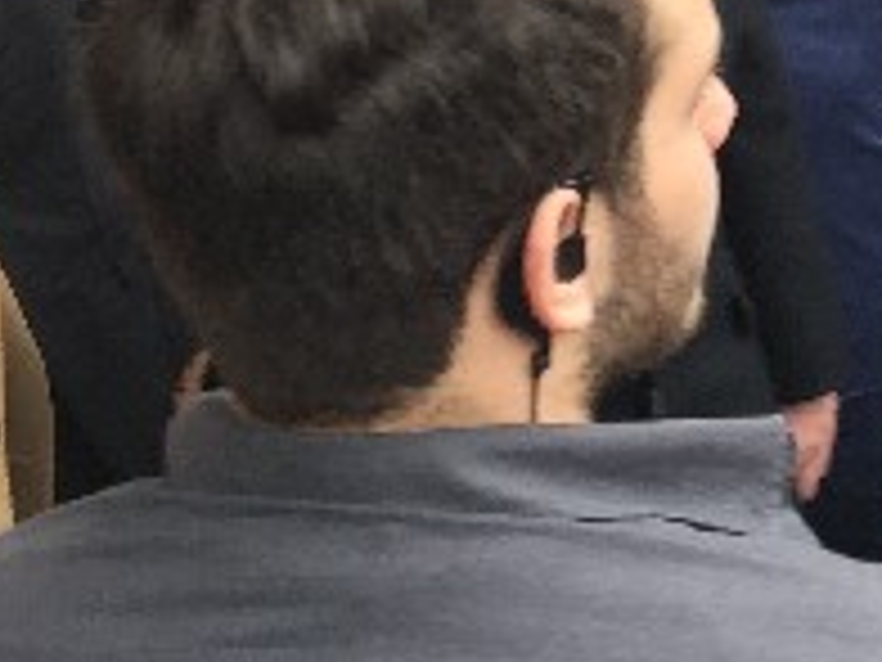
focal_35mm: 99
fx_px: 2522
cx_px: 1192
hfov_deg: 18.3
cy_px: -369
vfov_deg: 13.9
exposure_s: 1/100
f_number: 2.2
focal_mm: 4.15
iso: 50
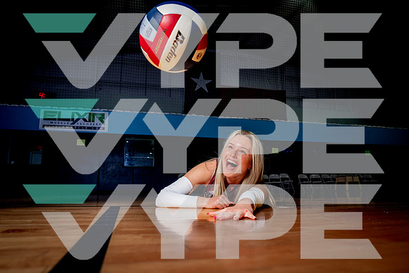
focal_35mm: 26
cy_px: 136
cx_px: 204
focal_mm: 25
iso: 250
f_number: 5
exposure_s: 1/200
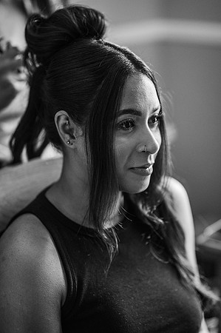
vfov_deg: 23.9
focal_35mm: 85
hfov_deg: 16.0
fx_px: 784
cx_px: 110
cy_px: 166
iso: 1400
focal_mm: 85
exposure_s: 1/200
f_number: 1.8
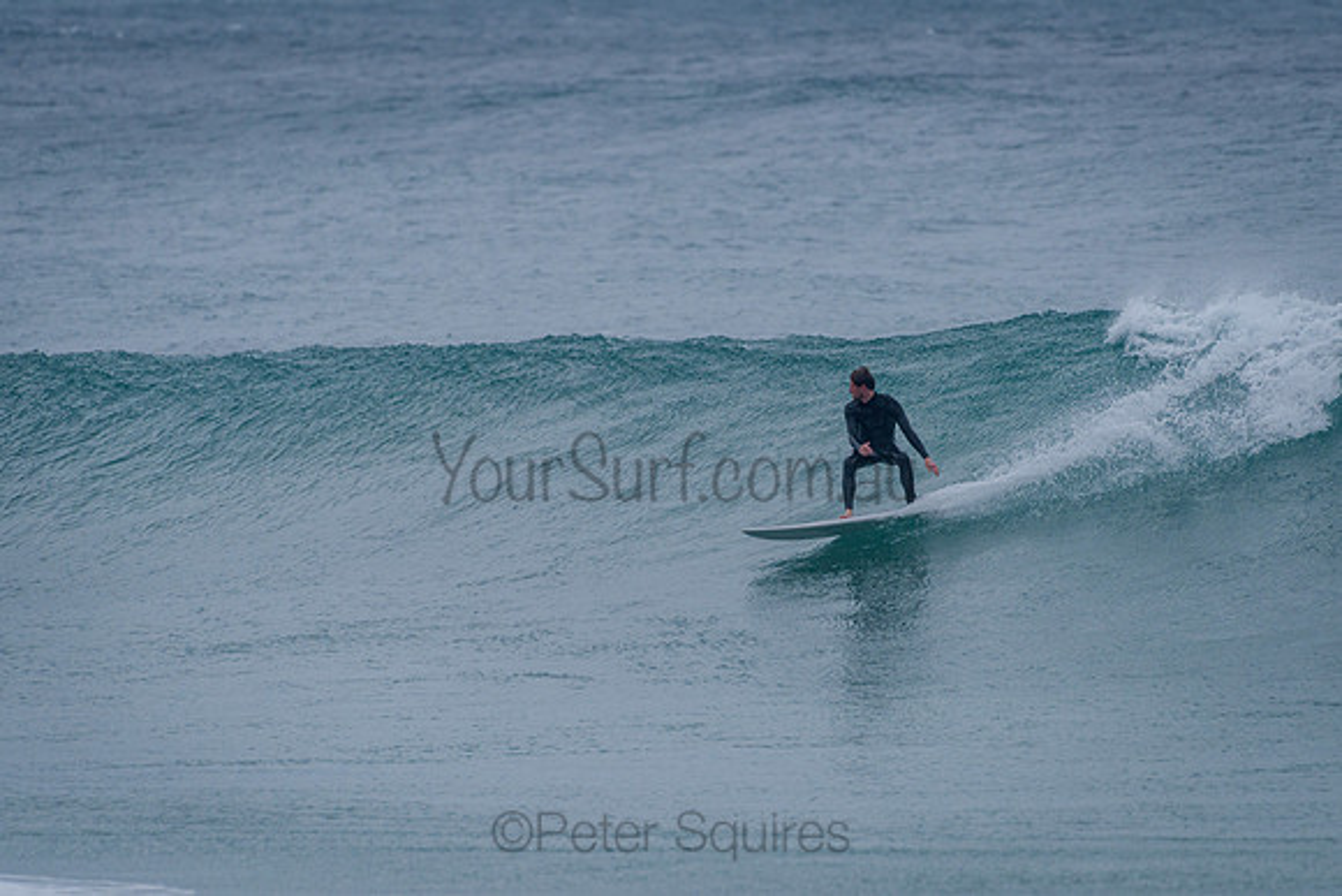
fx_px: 22838
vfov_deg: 2.2
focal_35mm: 613
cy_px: 448
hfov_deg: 3.4
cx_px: 671
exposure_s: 1/2000
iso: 450
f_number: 5.6
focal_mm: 500
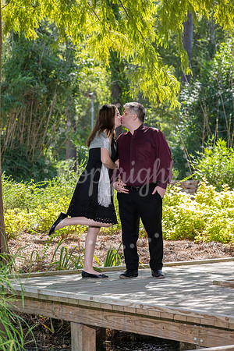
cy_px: 176
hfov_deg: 11.4
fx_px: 1170
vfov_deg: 17.1
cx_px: 117
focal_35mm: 120
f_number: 5.6
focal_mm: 120
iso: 500
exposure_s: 1/200
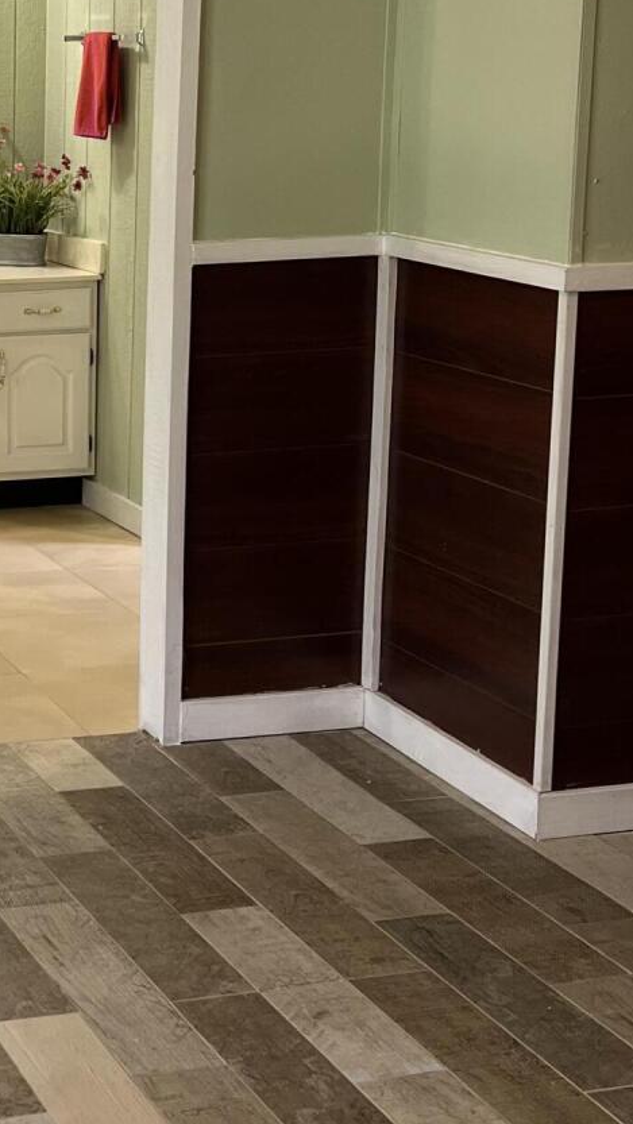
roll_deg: +0.8
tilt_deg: -8.4
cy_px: 402
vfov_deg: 30.8
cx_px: -202
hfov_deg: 16.7
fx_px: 2028
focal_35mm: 68
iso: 100
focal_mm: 5.7
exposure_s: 1/120
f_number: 1.5
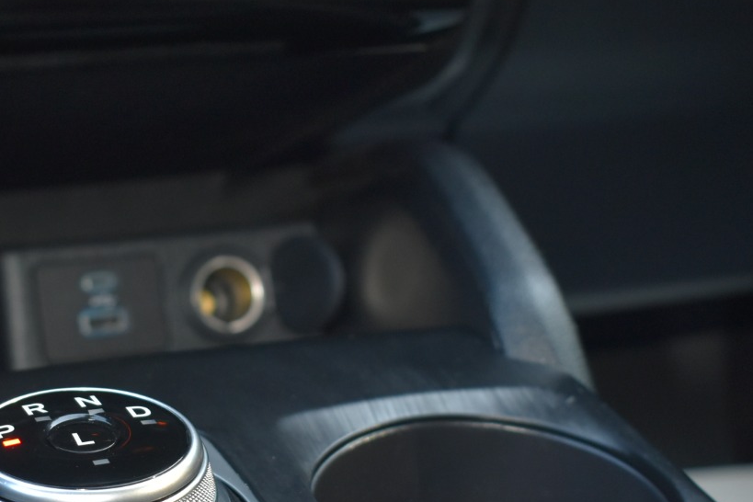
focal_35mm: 86
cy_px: 494
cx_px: 259
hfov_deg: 23.6
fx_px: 1798
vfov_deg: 15.6
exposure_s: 1/125
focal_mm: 29
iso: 800
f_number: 4.2
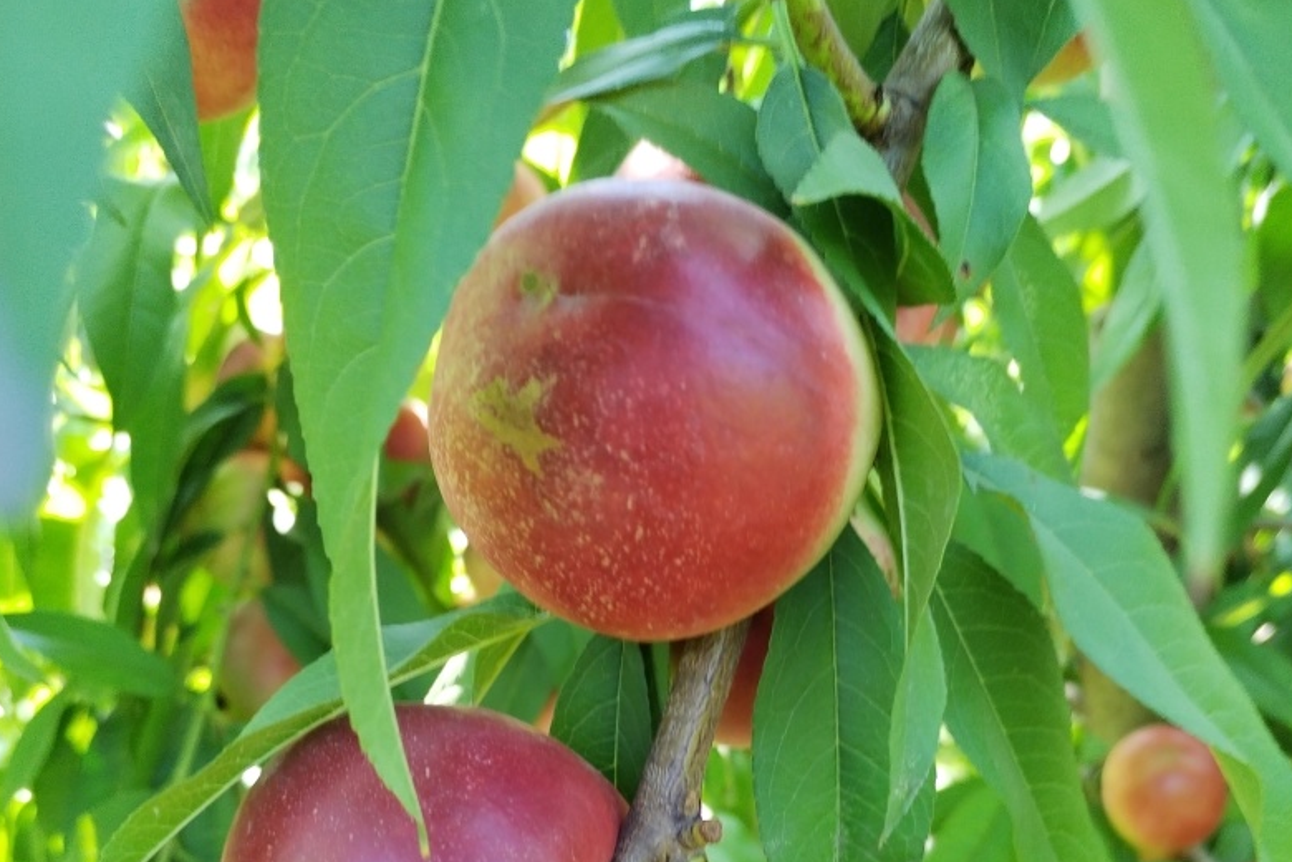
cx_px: 653
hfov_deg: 51.9
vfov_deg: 34.3
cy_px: 745
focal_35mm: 37
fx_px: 1328
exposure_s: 1/100
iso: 224
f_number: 1.8
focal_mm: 4.75
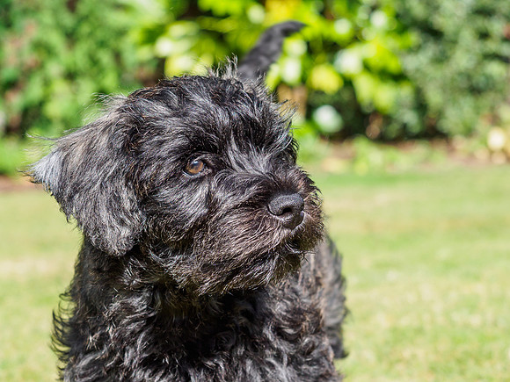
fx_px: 1599
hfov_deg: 18.1
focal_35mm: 109
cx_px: 239
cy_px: 223
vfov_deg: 13.6
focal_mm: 40
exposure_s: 1/640
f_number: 4
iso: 200
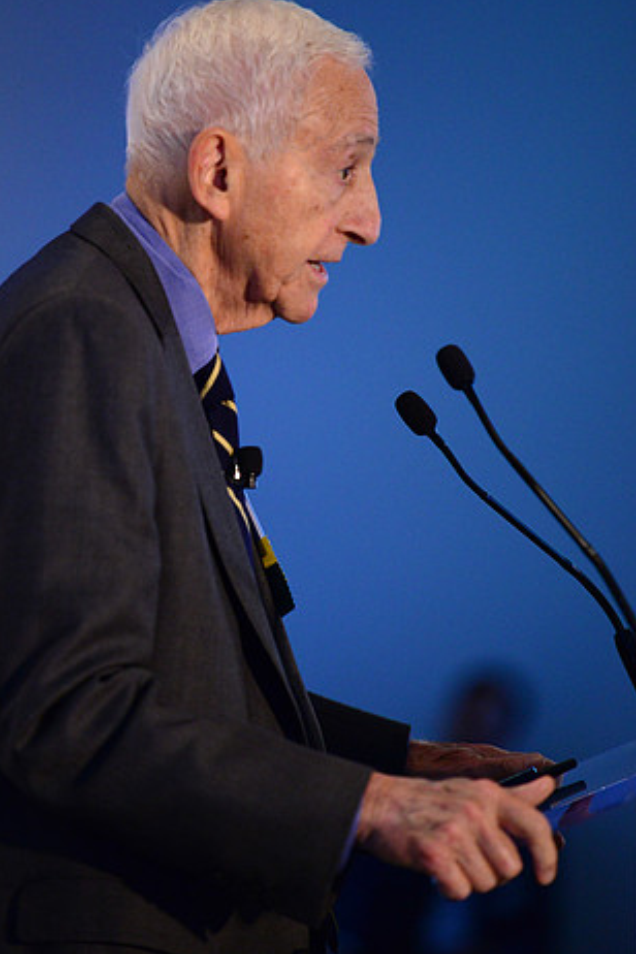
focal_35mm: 251
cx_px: 278
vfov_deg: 8.2
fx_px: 6651
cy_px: 388
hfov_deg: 5.5
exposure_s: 1/200
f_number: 2.8
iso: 4000
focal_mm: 200
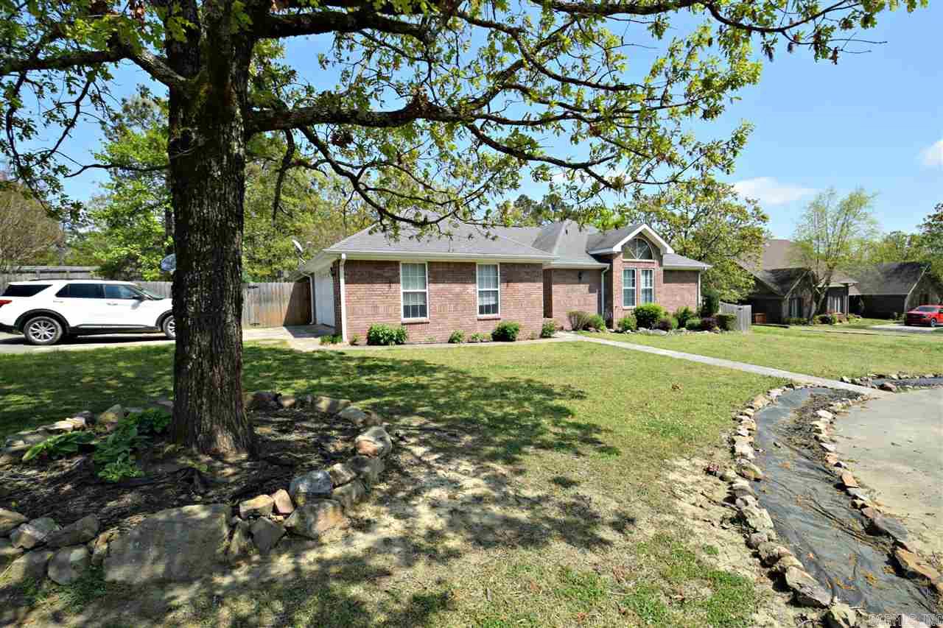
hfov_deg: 100.4
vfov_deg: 77.3
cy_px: 314
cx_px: 472
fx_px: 393
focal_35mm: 15
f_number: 9
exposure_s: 1/320
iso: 200
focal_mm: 10
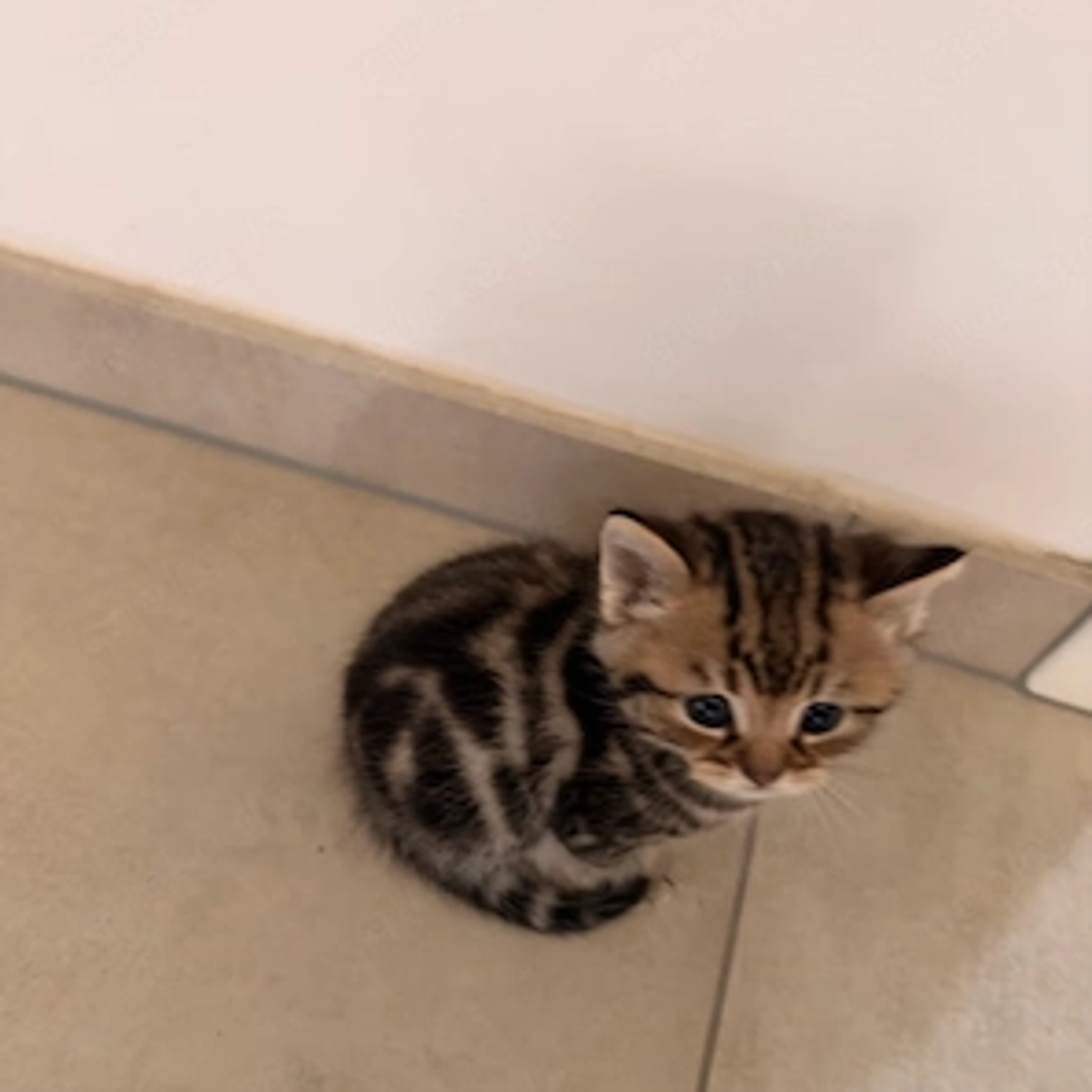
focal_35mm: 31
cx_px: 544
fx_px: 1106
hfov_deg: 52.5
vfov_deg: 52.4
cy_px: 614
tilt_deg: -60.4
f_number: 1.6
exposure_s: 1/25
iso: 400
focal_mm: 5.96
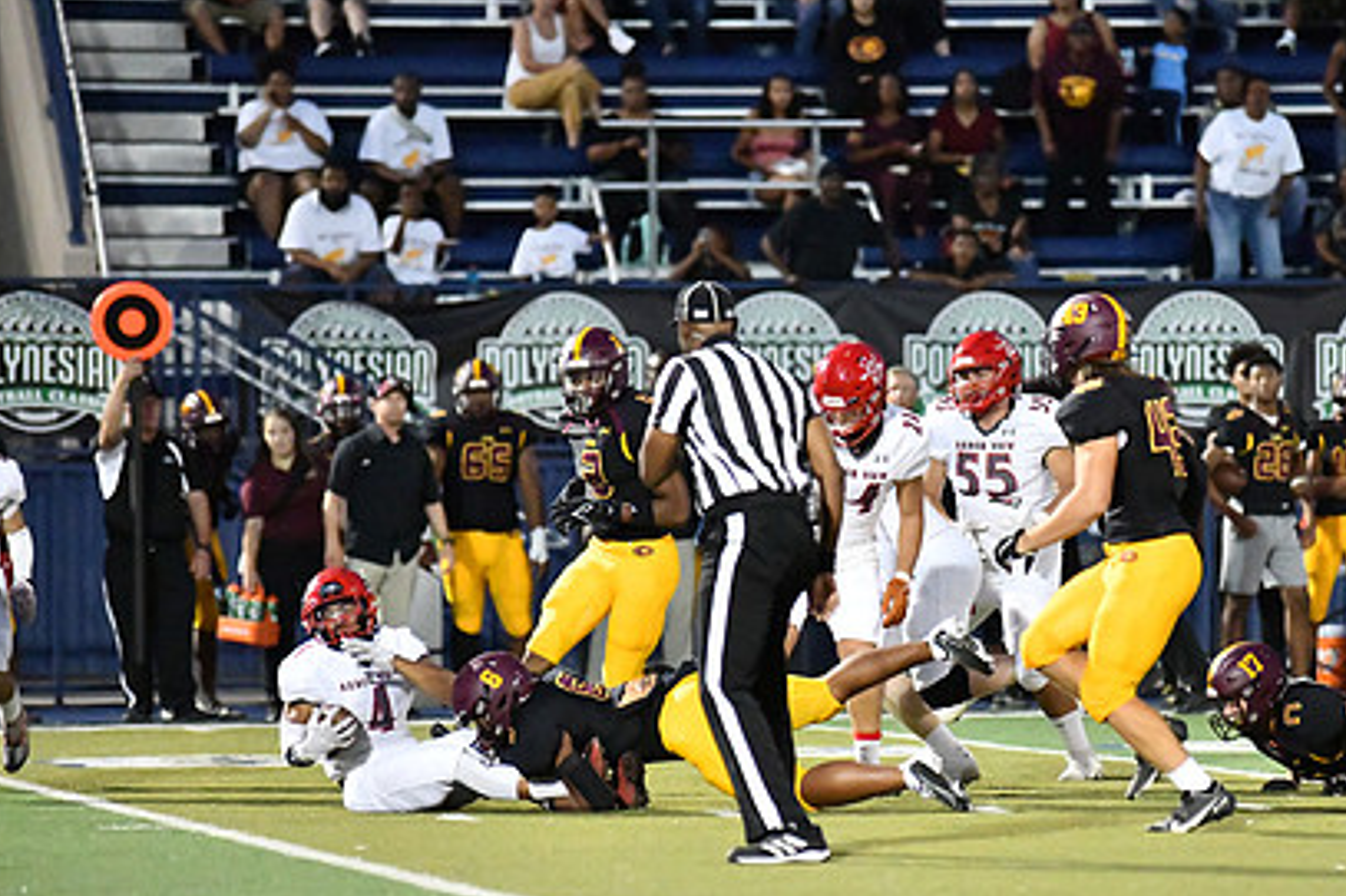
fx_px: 10651
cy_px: 544
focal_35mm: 285
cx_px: 853
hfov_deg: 7.2
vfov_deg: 4.8
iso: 20000
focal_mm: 200
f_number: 3.2
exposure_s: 1/3200
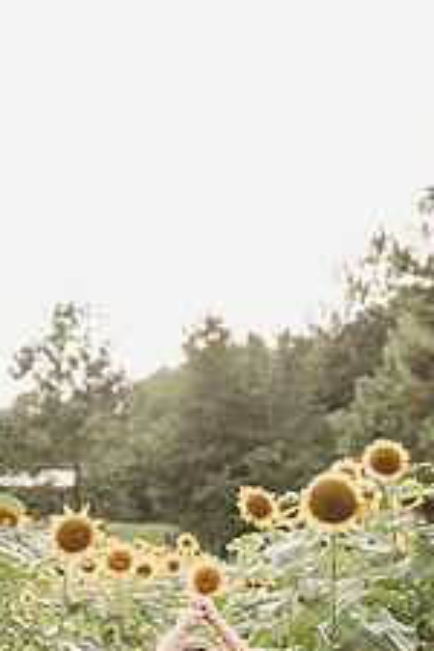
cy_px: 628
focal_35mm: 48
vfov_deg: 37.4
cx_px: 197
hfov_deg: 28.1
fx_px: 868
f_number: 2.2
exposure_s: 1/320
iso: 125
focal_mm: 24
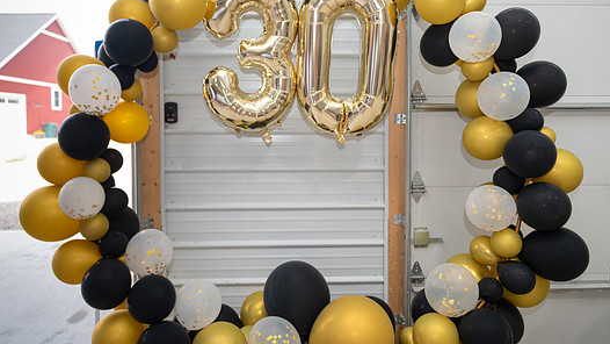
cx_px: 296
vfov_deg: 41.4
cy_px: 141
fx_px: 453
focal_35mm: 28
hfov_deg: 67.9
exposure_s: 1/160
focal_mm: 24
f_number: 3.2
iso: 100
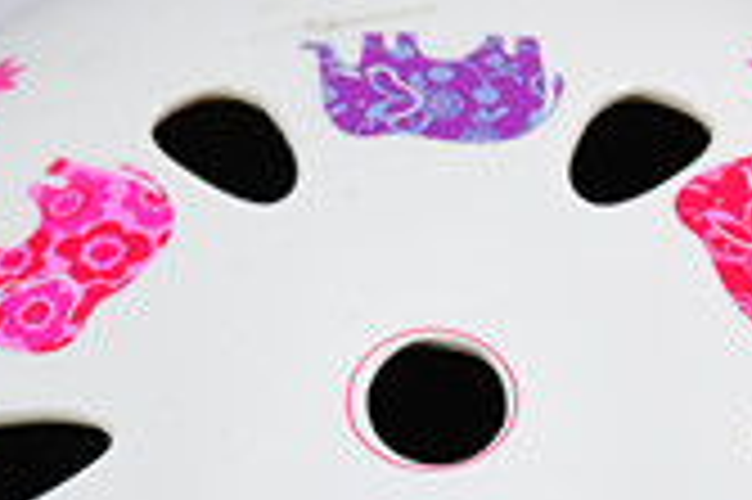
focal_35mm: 240
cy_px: 766
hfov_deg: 8.6
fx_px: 5008
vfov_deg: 5.7
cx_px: 437
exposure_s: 1/200
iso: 320
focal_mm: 50
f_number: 7.1
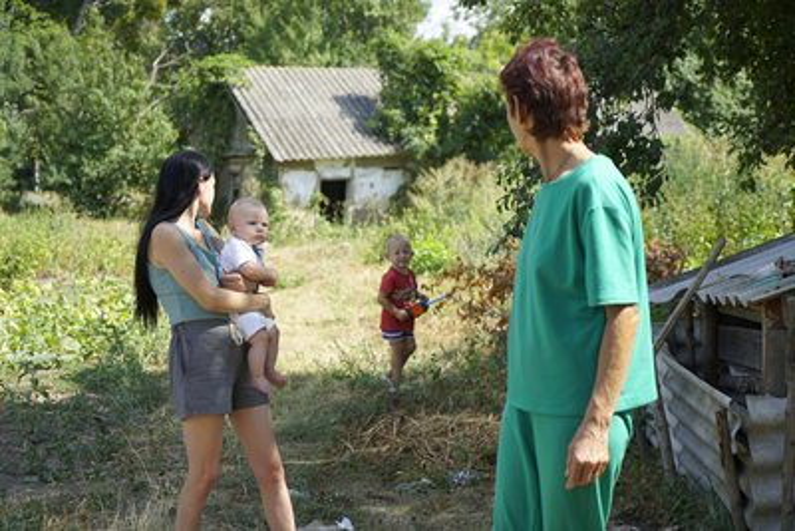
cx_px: 398
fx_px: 1546
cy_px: 266
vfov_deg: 19.5
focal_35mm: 70
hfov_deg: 28.8
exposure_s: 1/250
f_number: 4.5
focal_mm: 70
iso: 100
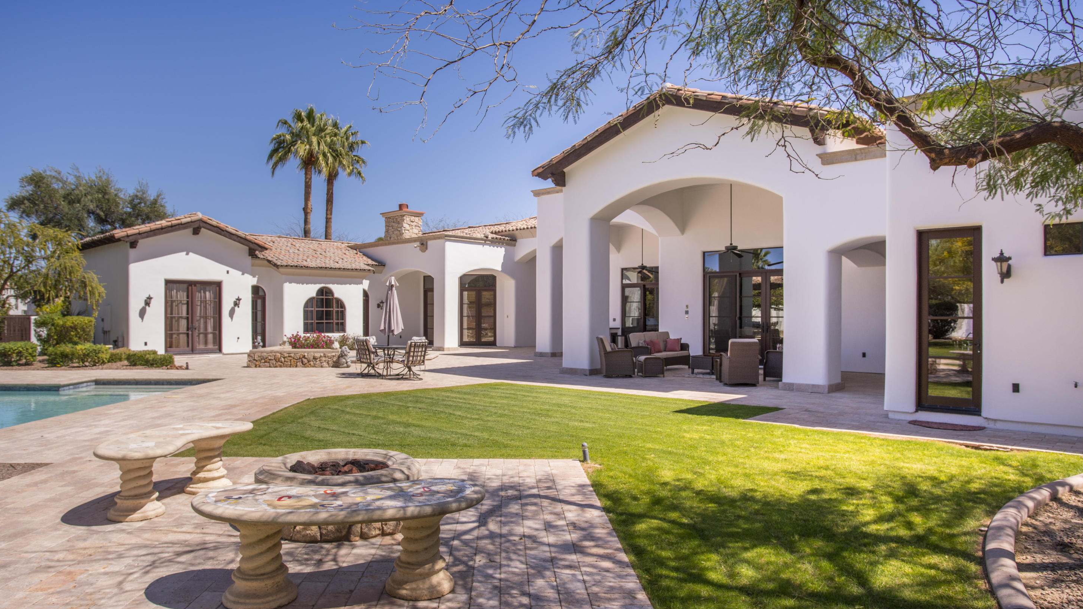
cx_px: 545
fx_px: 689
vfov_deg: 47.7
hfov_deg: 76.3
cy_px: 310
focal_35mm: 24
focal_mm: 22
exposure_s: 1/400
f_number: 8
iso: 200
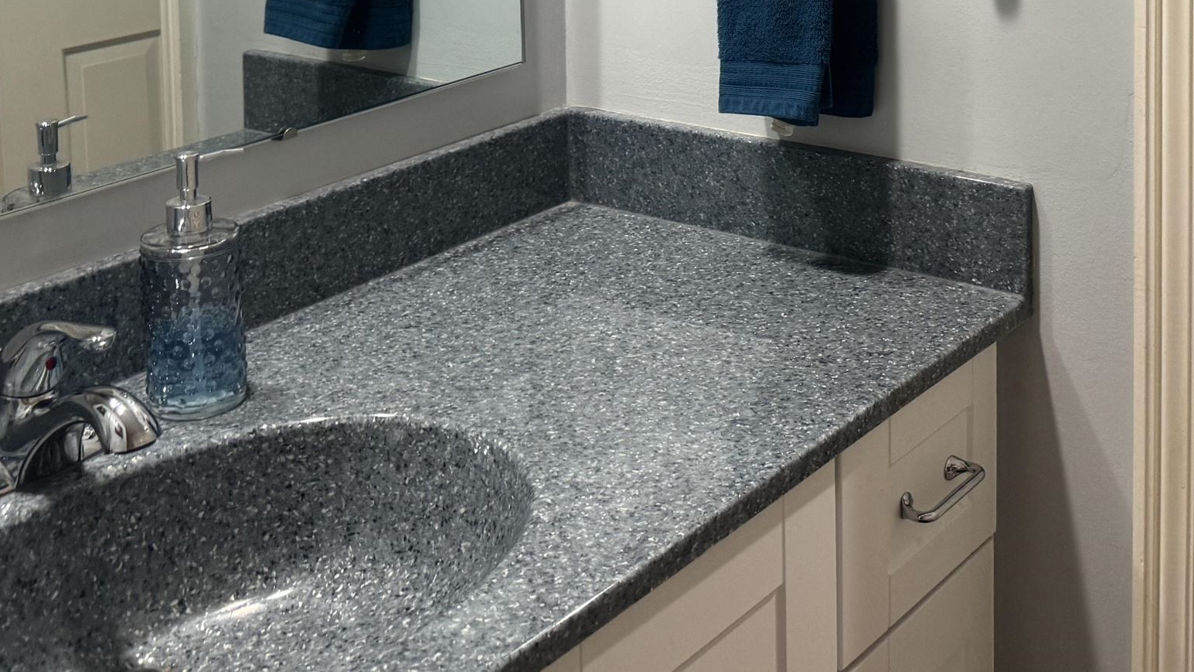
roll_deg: +1.2
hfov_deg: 39.3
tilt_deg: -6.0
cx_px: 818
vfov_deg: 21.2
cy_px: -165
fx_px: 1646
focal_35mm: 52
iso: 125
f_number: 1.78
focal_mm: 6.76
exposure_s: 1/60
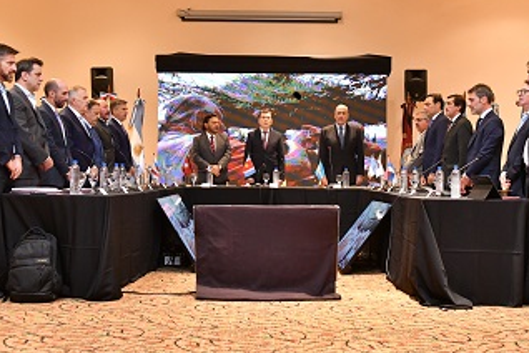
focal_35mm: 49
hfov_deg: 40.3
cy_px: 145
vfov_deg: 27.5
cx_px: 271
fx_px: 720
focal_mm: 26
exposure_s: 1/160
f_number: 4
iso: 4000
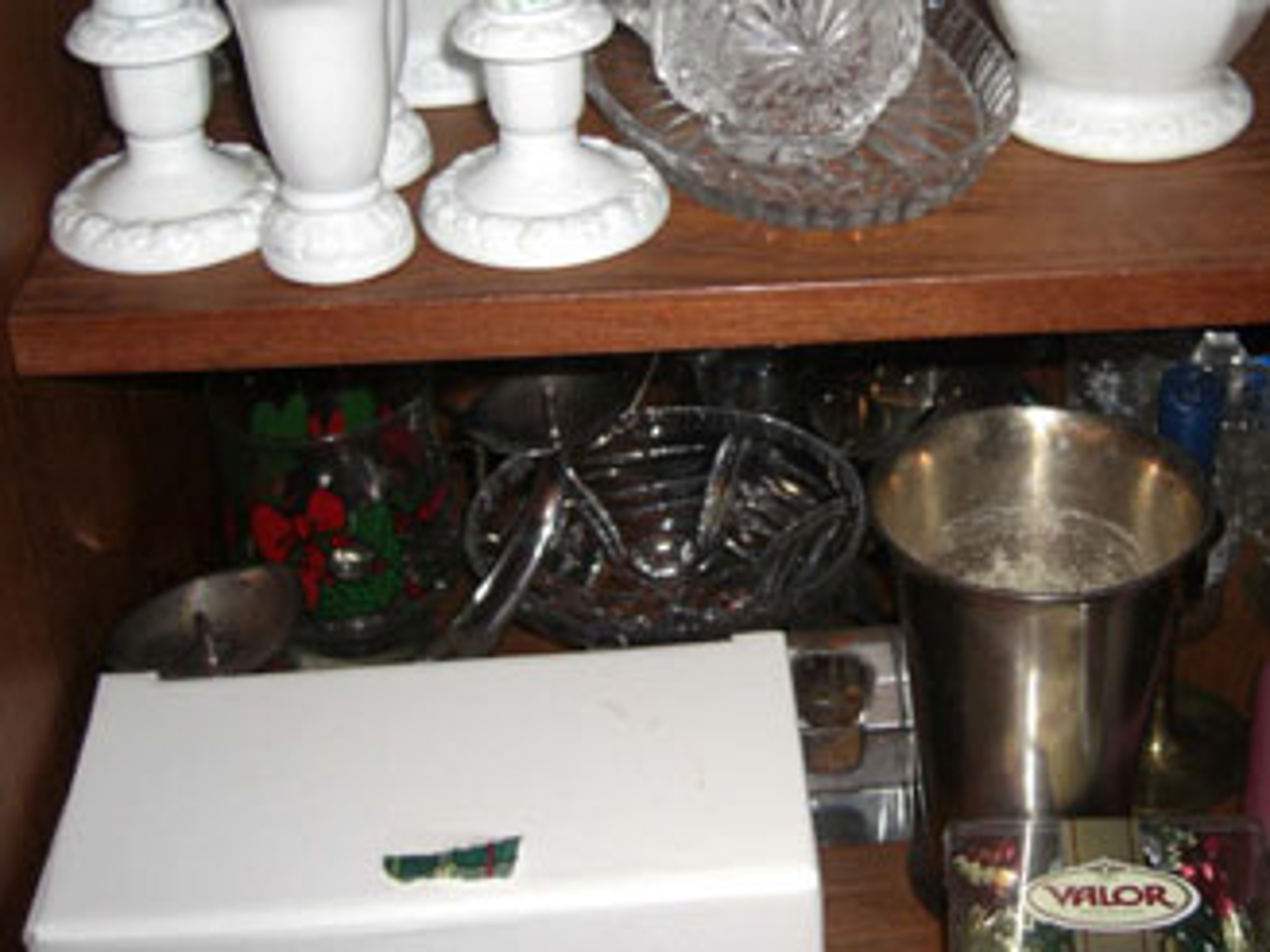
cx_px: 898
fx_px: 2128
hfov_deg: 32.8
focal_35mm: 58
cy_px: 292
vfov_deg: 25.1
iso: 100
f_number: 2.8
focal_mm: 7.9
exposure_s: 1/60
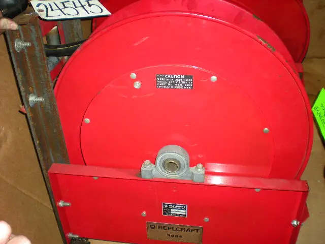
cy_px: 122
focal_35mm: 38
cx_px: 162
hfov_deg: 49.0
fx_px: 357
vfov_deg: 37.7
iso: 127
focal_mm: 6.3
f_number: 3.1
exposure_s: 1/60
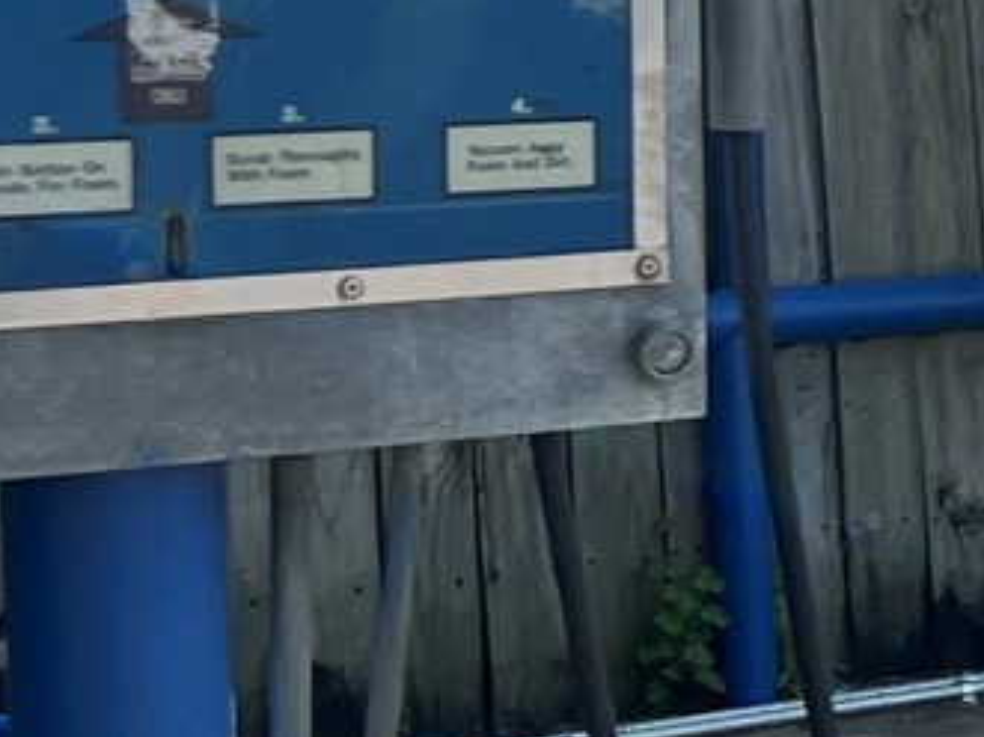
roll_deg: -0.1
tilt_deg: -6.1
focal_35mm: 161
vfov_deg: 9.2
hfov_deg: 10.5
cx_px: 2366
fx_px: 4575
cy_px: 256
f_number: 1.5
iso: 50
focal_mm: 5.7
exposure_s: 1/3968
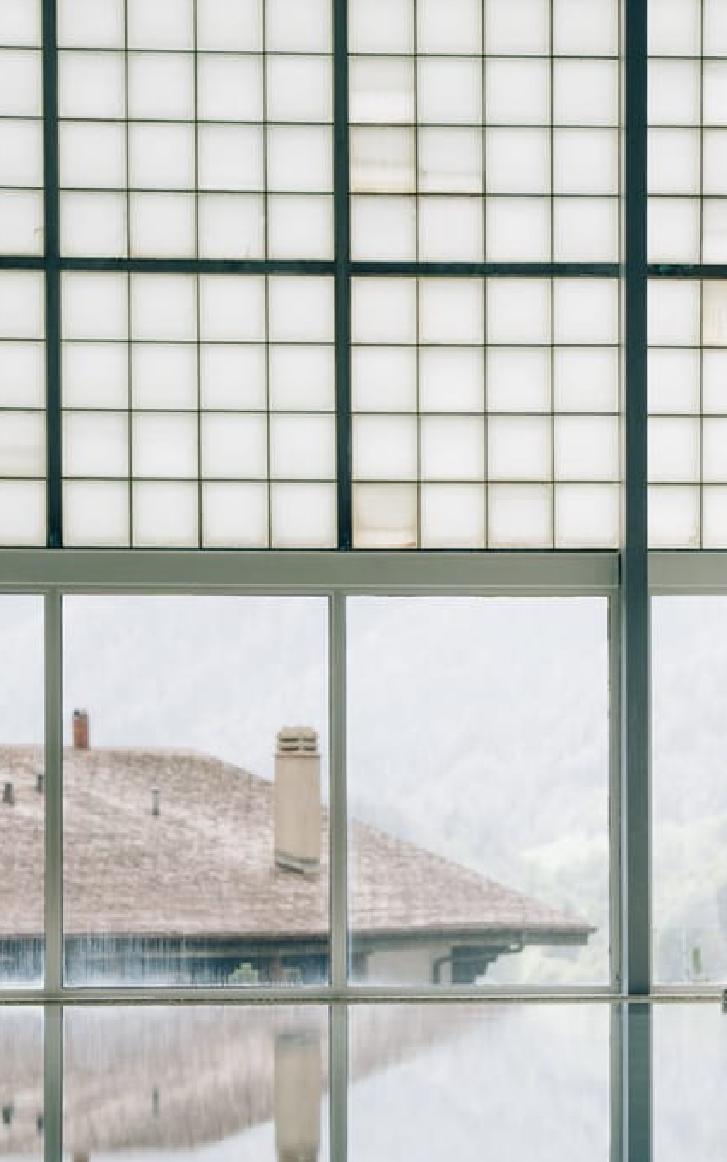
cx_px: 525
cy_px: 851
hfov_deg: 7.8
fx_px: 5320
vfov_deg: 12.4
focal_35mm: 168
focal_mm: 70
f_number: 2.5
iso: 400
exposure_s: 1/1250
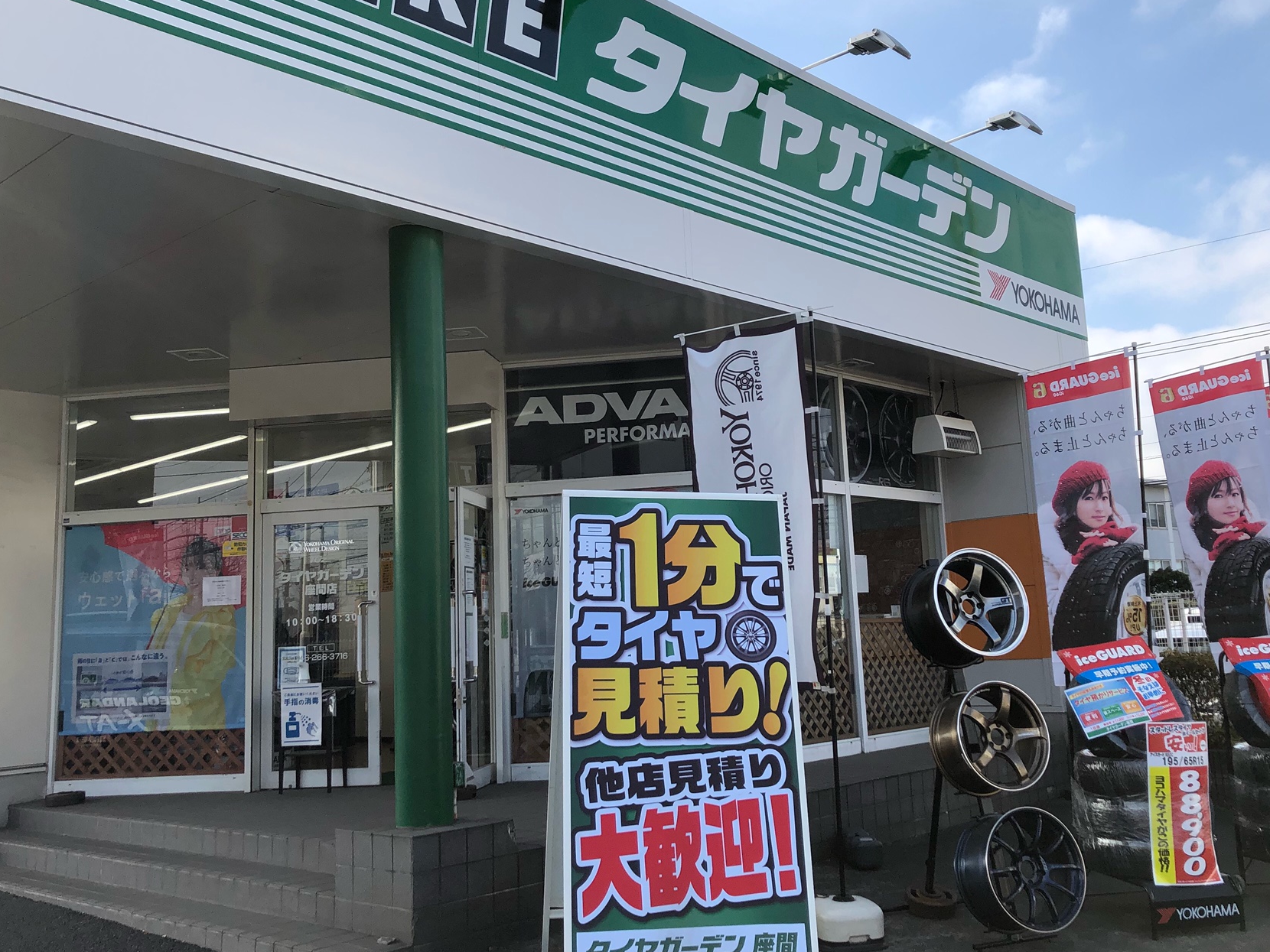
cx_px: 670
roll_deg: +0.7
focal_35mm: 34
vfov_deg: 41.8
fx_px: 1247
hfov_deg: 53.9
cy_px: 436
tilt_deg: +11.3
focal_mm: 3.99
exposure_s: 1/1200
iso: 20
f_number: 1.8
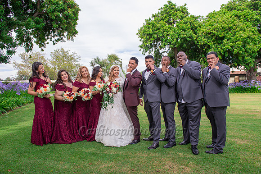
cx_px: 130
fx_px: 174
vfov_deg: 53.1
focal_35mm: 24
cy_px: 87
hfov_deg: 73.8
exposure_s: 1/250
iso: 400
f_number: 7.1
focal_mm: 24
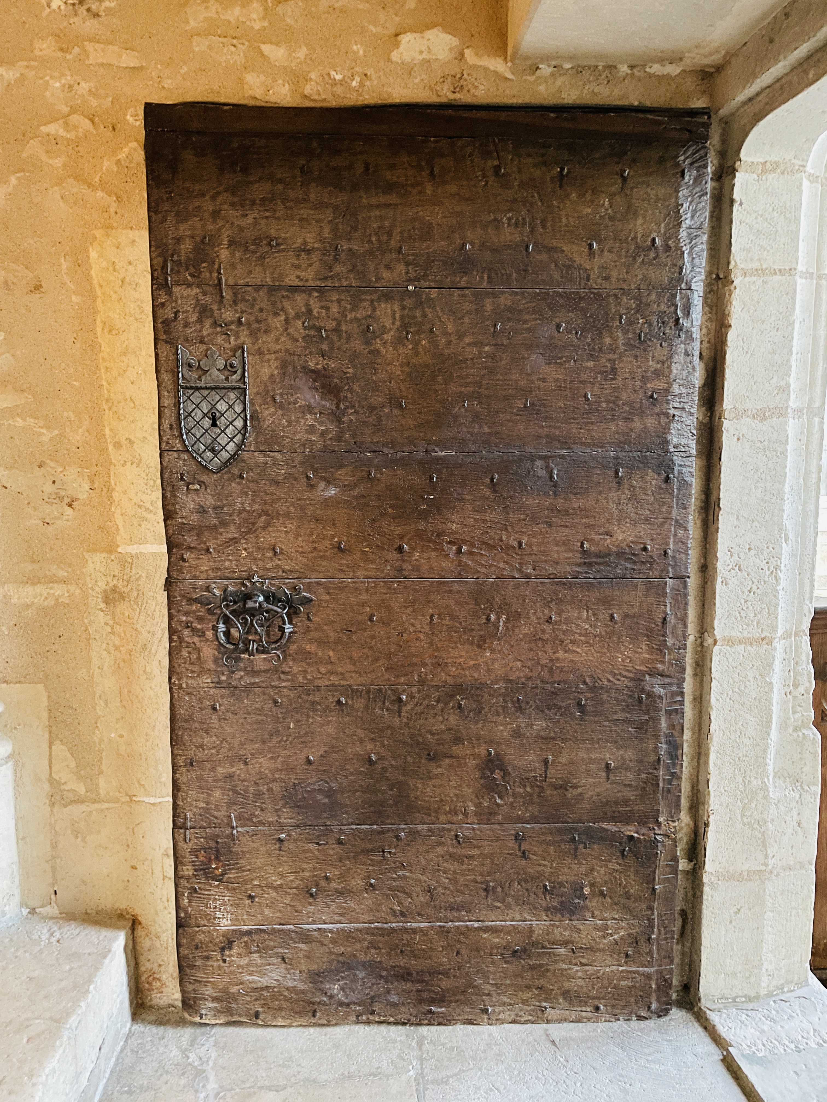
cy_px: 551
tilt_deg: -7.7
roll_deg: +0.0
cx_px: 414
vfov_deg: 67.3
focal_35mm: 26
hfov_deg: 53.1
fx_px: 828
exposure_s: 1/10
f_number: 1.6
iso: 500
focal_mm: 4.2
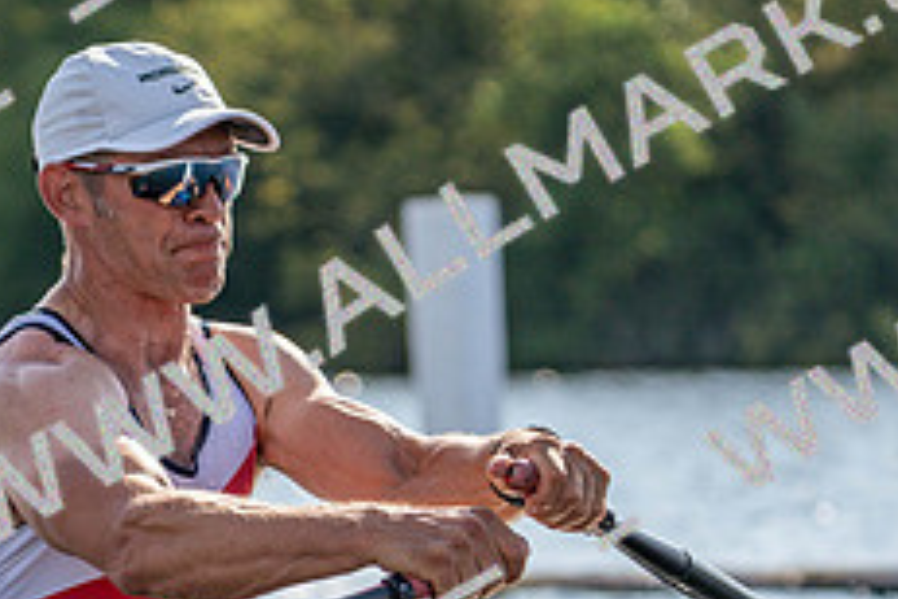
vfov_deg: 2.7
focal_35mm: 502
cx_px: 420
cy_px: 554
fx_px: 12521
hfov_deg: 4.1
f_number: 5.6
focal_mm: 200
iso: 200
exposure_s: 1/1600
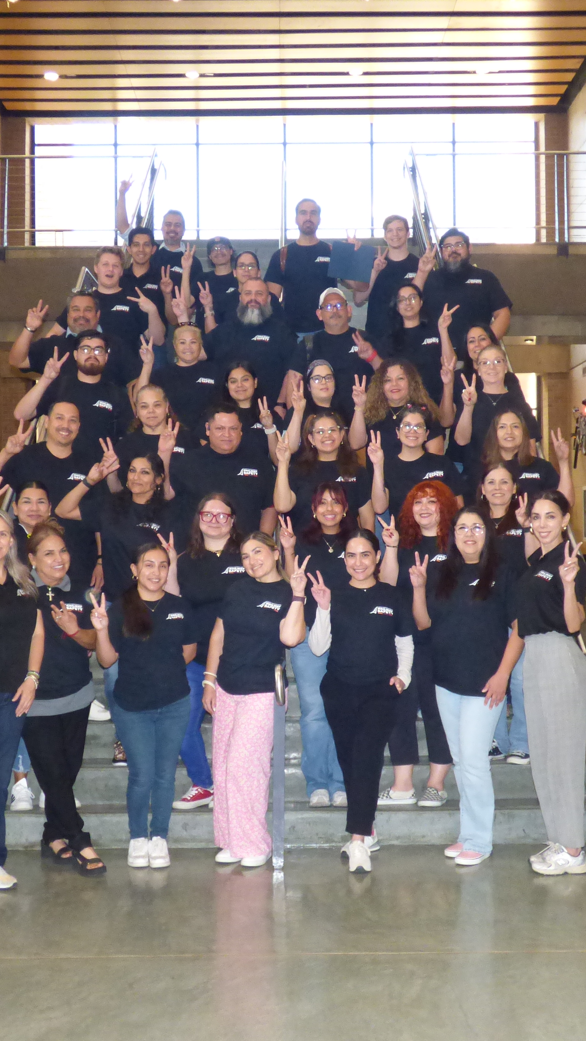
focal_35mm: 47
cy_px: 517
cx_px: 289
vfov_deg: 43.7
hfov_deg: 25.4
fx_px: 1298
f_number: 3.3
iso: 800
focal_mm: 5.53
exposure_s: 1/60
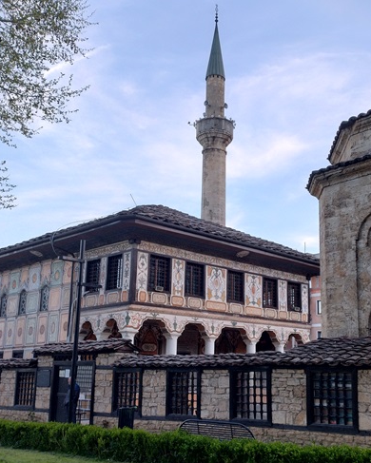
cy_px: 267
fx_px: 549
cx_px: 248
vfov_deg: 45.6
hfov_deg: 37.0
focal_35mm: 40
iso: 227
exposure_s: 1/120
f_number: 1.7
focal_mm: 4.71
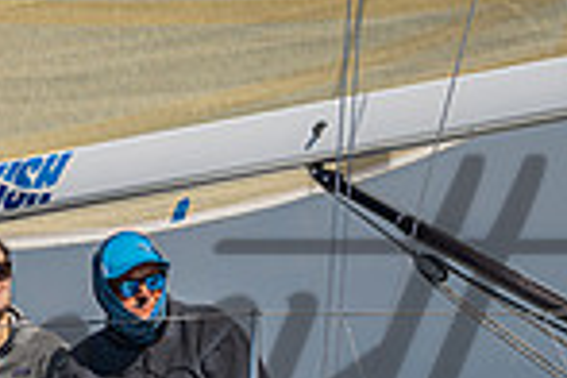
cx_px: -8
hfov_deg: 3.6
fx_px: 8993
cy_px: 338
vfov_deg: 2.4
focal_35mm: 571
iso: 400
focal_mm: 145
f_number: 4.8
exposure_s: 1/6400
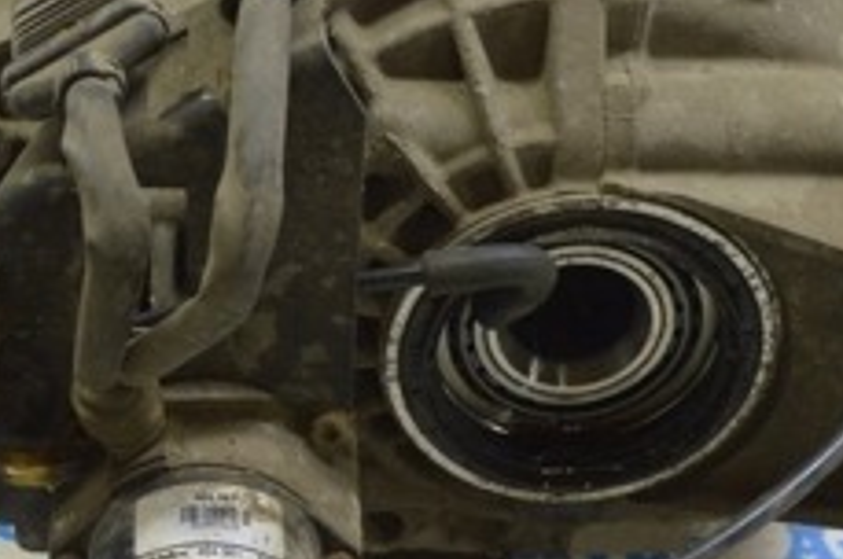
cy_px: 322
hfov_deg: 21.1
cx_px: 272
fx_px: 2254
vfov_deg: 14.1
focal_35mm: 96
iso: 400
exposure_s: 1/20
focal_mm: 23
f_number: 5.6
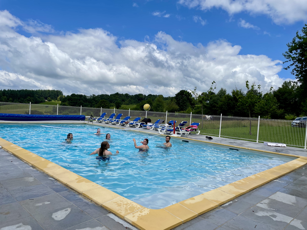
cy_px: 115
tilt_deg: -1.0
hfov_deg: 67.3
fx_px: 231
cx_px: 154
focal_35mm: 26
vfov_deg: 53.1
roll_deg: -3.2
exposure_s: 1/6494
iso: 32
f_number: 1.6
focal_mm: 4.2
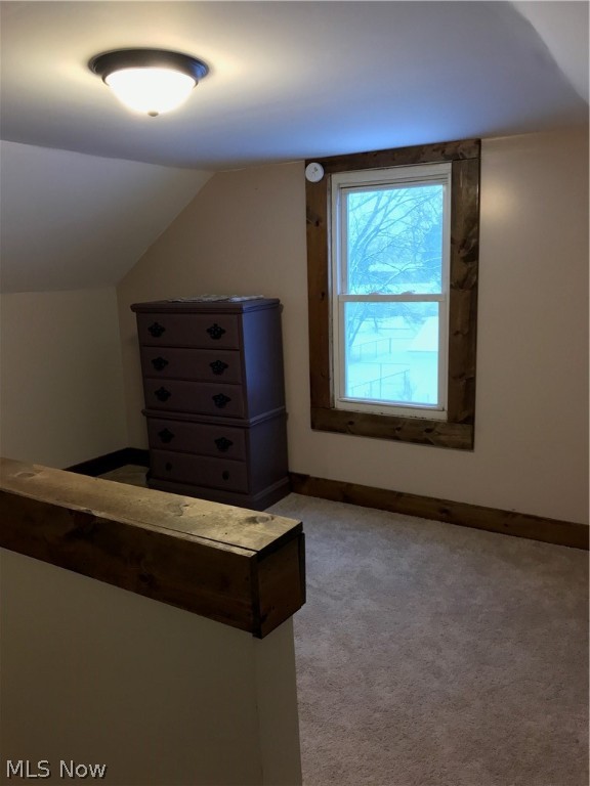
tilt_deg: -9.2
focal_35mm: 28
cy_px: 393
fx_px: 636
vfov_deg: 63.4
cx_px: 295
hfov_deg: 49.7
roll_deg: +0.7
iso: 160
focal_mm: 3.99
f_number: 1.8
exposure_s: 1/30
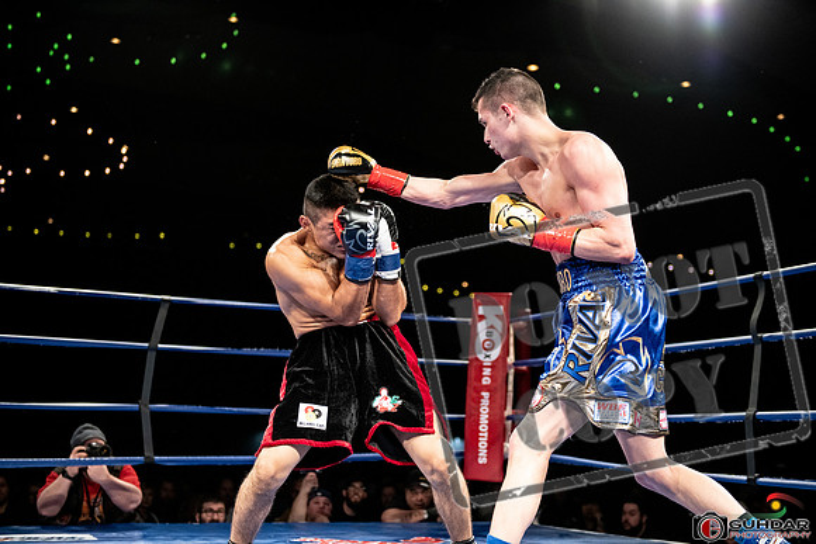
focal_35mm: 50
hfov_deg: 39.6
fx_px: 1134
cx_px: 408
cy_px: 272
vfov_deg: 27.0
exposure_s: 1/1000
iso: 2500
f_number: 2.8
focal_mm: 50
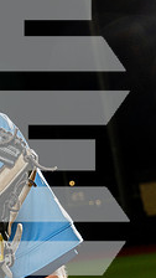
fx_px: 838
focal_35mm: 114
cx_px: -186
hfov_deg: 9.7
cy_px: 157
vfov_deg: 18.8
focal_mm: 42
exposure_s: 1/250
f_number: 5.6
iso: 800
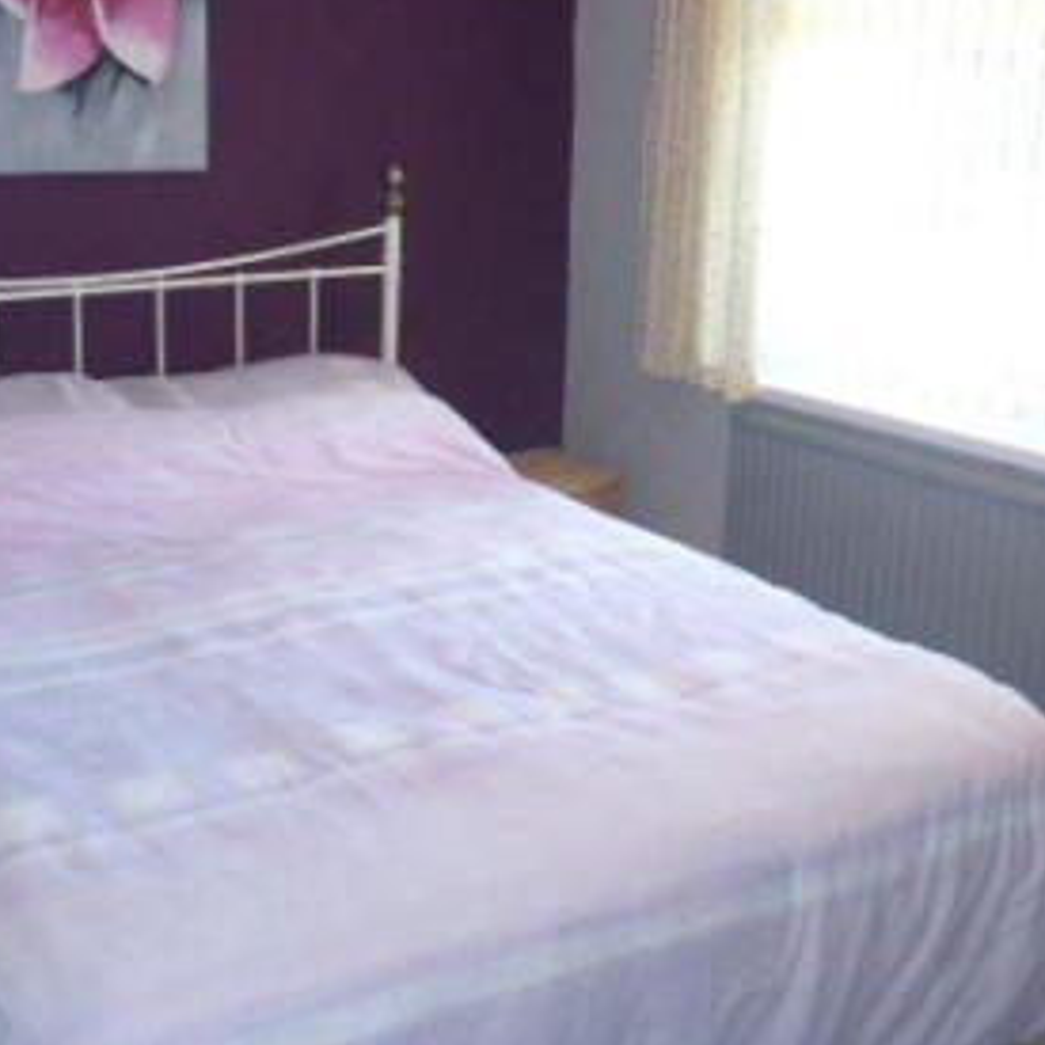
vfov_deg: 37.2
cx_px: 390
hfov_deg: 37.3
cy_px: 363
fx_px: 1537
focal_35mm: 45
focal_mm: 4.3
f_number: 3.3
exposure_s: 1/60
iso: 320
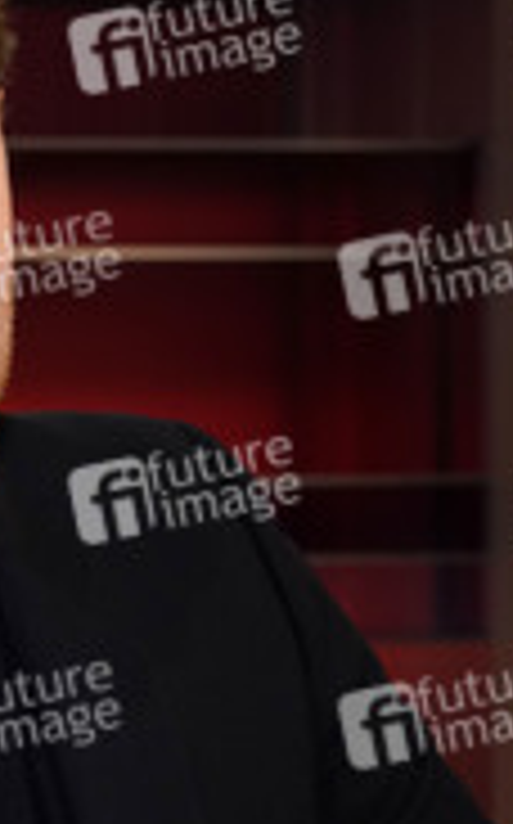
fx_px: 2197
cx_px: -385
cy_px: 378
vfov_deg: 21.2
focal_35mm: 98
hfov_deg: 12.3
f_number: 5.6
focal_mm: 39
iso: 1600
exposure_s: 1/125
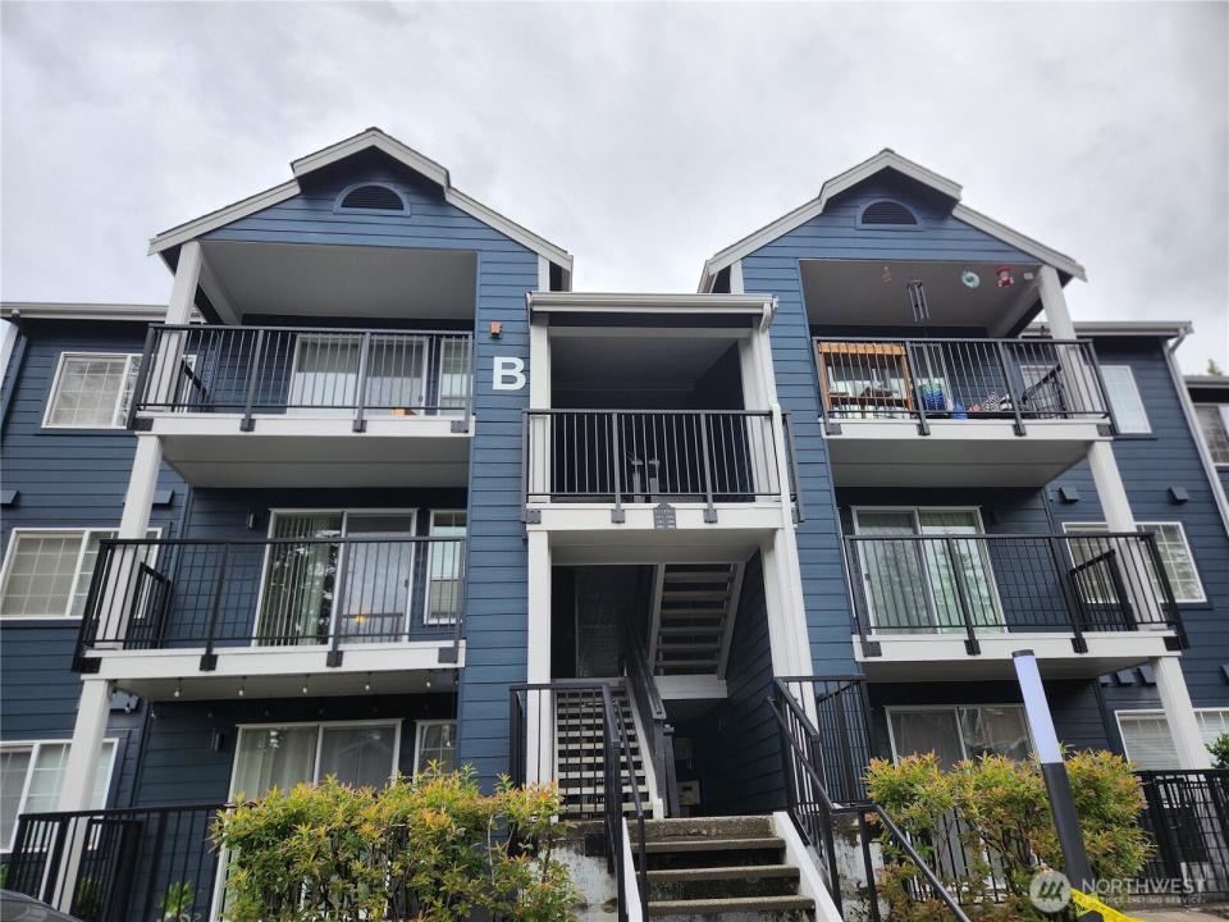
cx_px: 614
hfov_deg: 73.9
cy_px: 461
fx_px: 817
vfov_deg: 58.9
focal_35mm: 23
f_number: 1.8
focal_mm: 5.4
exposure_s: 1/247
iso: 20
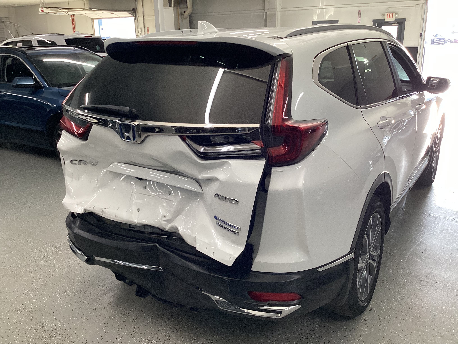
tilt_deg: -18.5
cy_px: 172
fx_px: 410
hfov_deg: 58.4
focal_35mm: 31
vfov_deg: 45.4
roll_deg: +1.2
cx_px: 229
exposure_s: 1/120
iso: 80
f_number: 2.4
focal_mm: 3.3
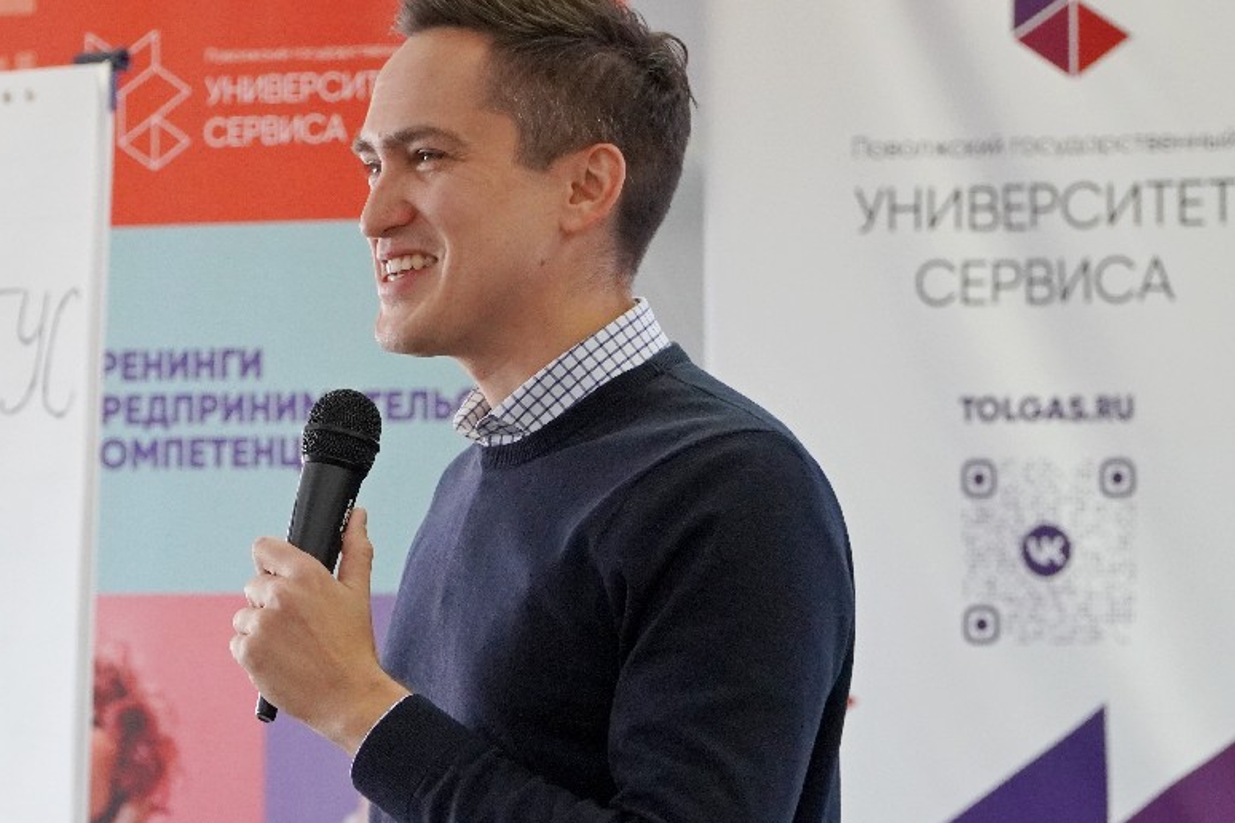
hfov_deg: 12.1
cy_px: 510
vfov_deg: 8.1
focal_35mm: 170
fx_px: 5824
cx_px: 431
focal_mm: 73
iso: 2000
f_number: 4
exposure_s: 1/160
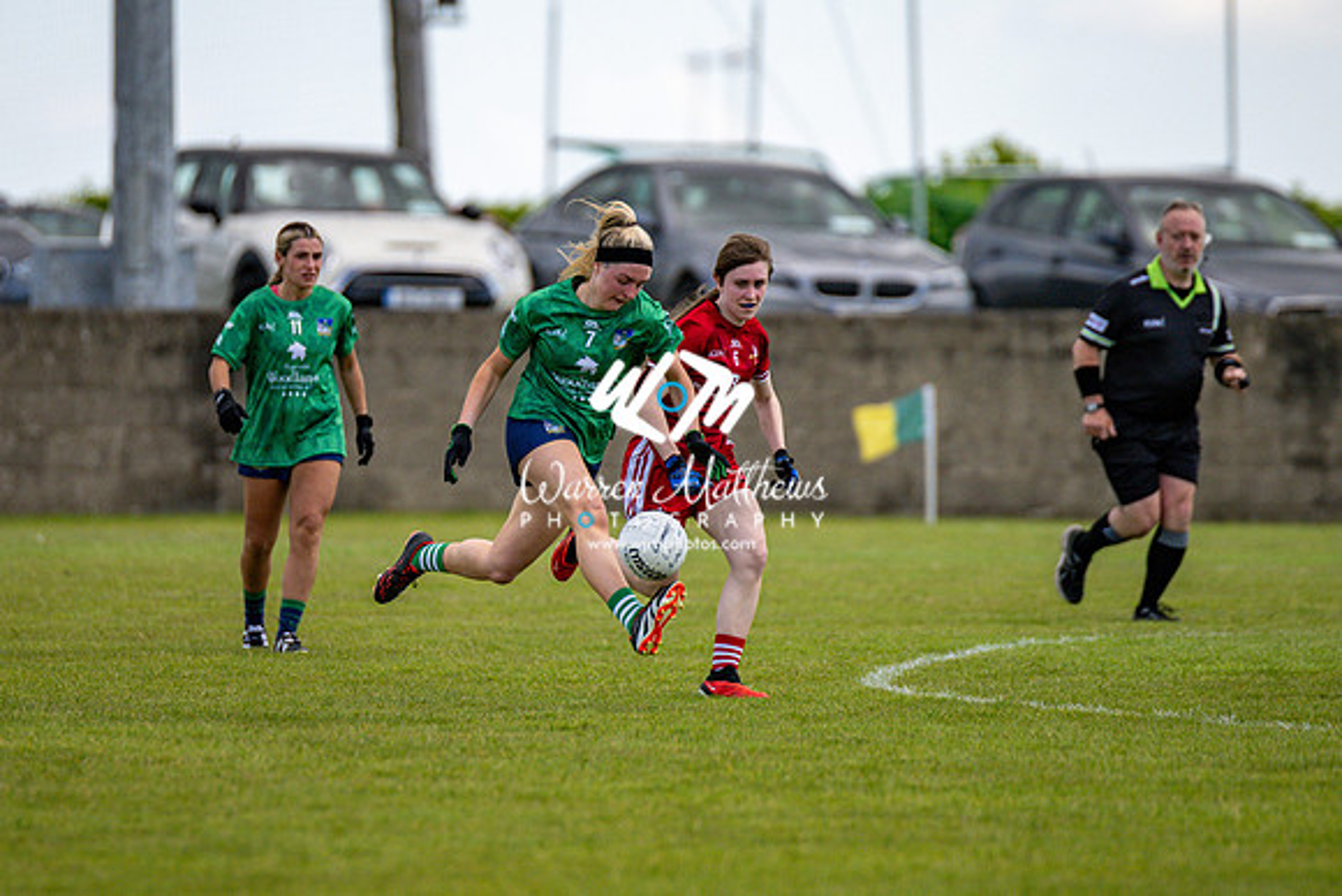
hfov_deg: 4.3
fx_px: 17696
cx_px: 549
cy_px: 454
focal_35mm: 475
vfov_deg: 2.9
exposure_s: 1/6400
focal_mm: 300
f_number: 2.8
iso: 180
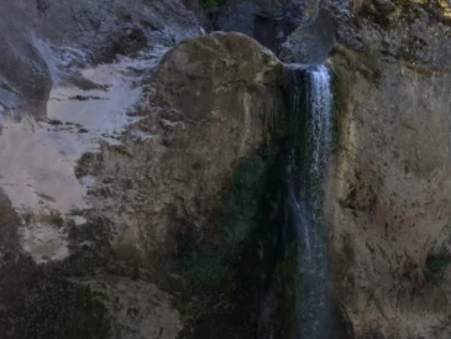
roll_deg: -1.6
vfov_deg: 23.8
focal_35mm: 61
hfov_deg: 30.0
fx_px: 795
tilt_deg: +16.1
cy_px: 85
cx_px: 423
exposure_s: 1/363
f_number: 2.2
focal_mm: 4.15
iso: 32
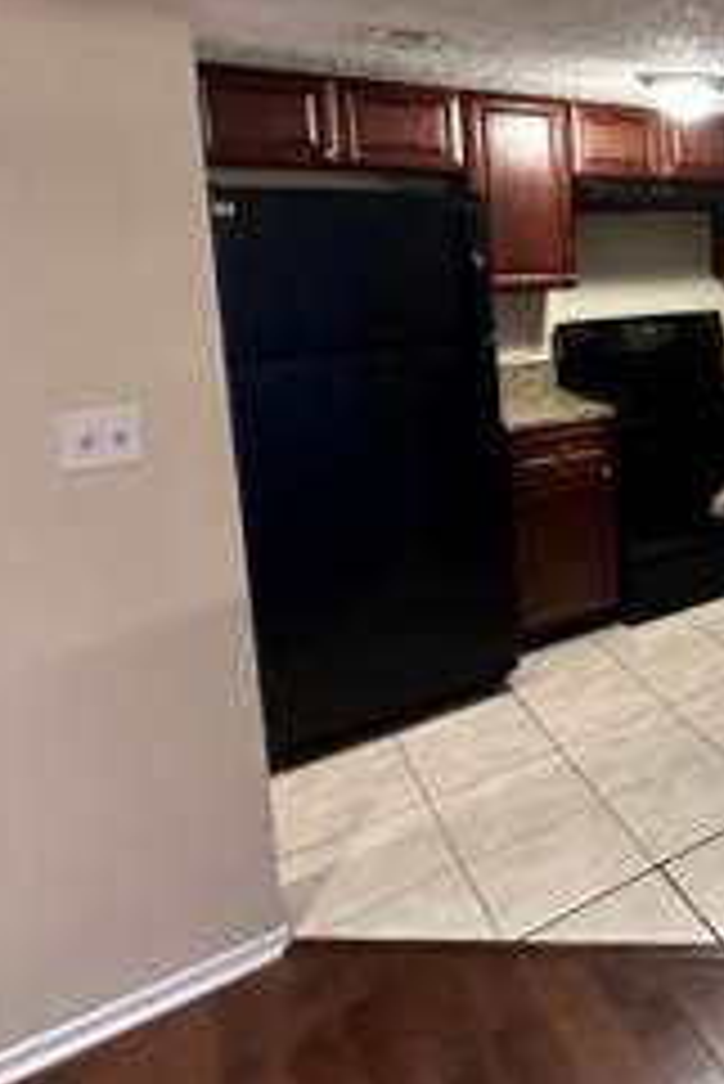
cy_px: 328
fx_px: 874
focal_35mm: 29
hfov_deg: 31.9
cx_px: 980
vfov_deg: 61.5
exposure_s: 1/60
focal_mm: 2.22
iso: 640
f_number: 2.2
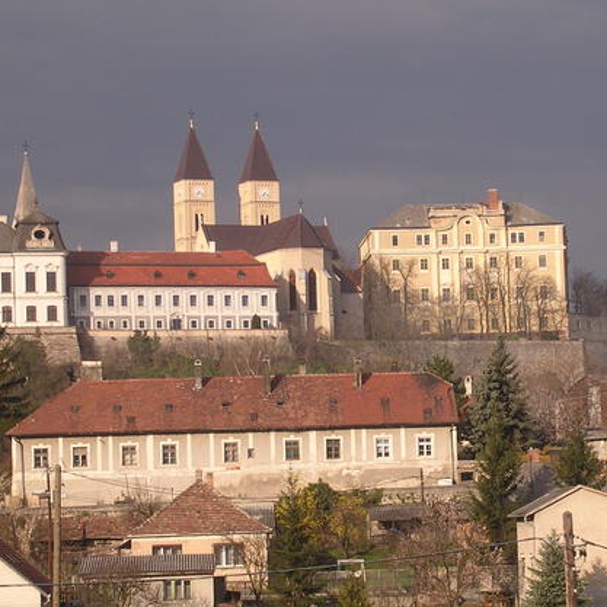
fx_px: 3095
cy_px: 330
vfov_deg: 11.2
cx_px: 386
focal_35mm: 156
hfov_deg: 11.2
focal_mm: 17.4
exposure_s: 1/320
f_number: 4.9
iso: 100
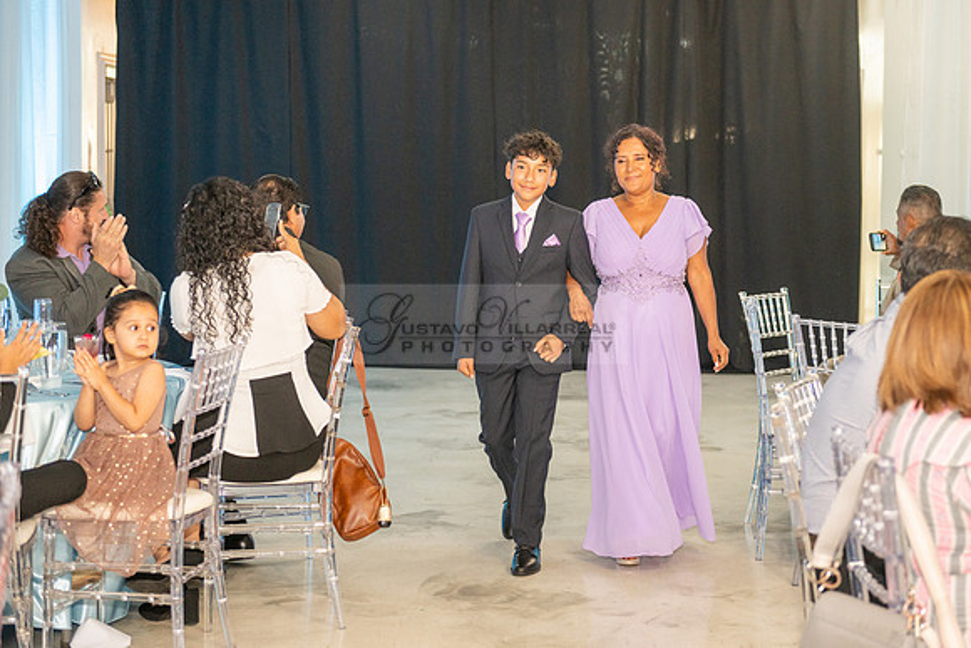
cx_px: 534
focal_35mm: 64
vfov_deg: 21.3
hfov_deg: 31.5
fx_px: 1721
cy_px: 292
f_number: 3.2
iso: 1000
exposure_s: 1/160
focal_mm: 58
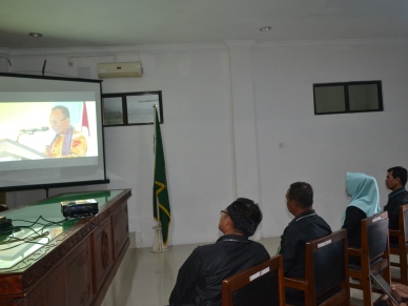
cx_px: 206
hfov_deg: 60.0
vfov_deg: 46.8
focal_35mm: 30
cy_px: 153
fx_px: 354
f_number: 3.5
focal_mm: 18
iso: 1250
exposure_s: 1/60
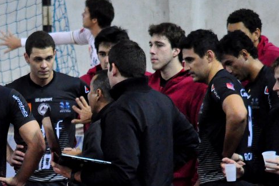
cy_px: 207
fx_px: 2303
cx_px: 53
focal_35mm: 297
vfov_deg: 4.6
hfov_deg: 6.9
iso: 3200
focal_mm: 80
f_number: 5.6
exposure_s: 1/320
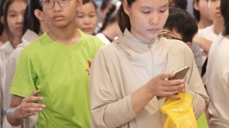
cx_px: 181
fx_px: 1080
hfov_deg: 12.1
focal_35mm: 178
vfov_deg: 6.8
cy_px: 34
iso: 6400
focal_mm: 69
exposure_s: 1/100
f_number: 2.8
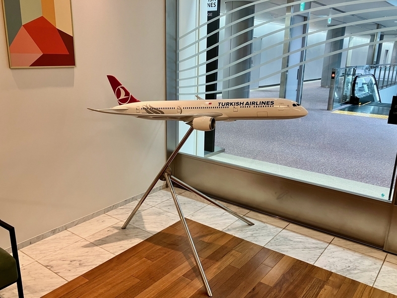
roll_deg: -1.1
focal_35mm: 28
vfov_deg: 49.7
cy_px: 149
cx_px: 198
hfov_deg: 63.4
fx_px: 321
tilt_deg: -15.5
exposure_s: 1/50
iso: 64
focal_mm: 3.99
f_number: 1.8
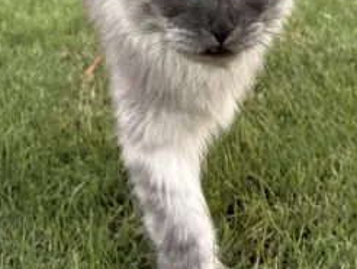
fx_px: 805
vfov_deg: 18.8
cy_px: 65
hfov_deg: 25.0
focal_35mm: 78
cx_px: 184
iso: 125
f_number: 1.78
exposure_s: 1/119
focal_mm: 6.76
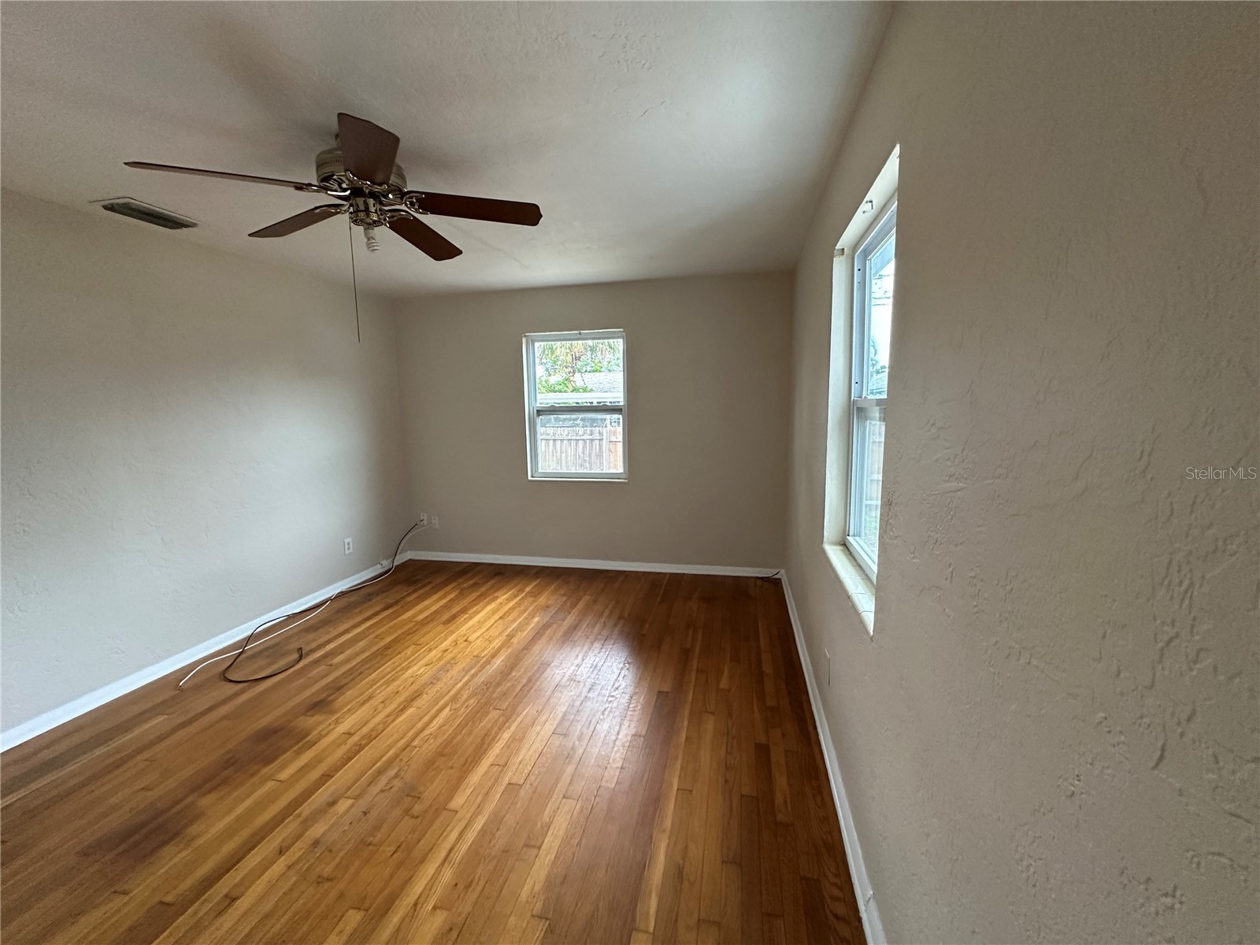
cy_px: 472
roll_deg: +2.1
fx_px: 510
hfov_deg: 102.1
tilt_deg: -5.8
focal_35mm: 14
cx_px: 630
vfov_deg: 85.7
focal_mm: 2.22
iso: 320
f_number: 2.2
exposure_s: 1/120
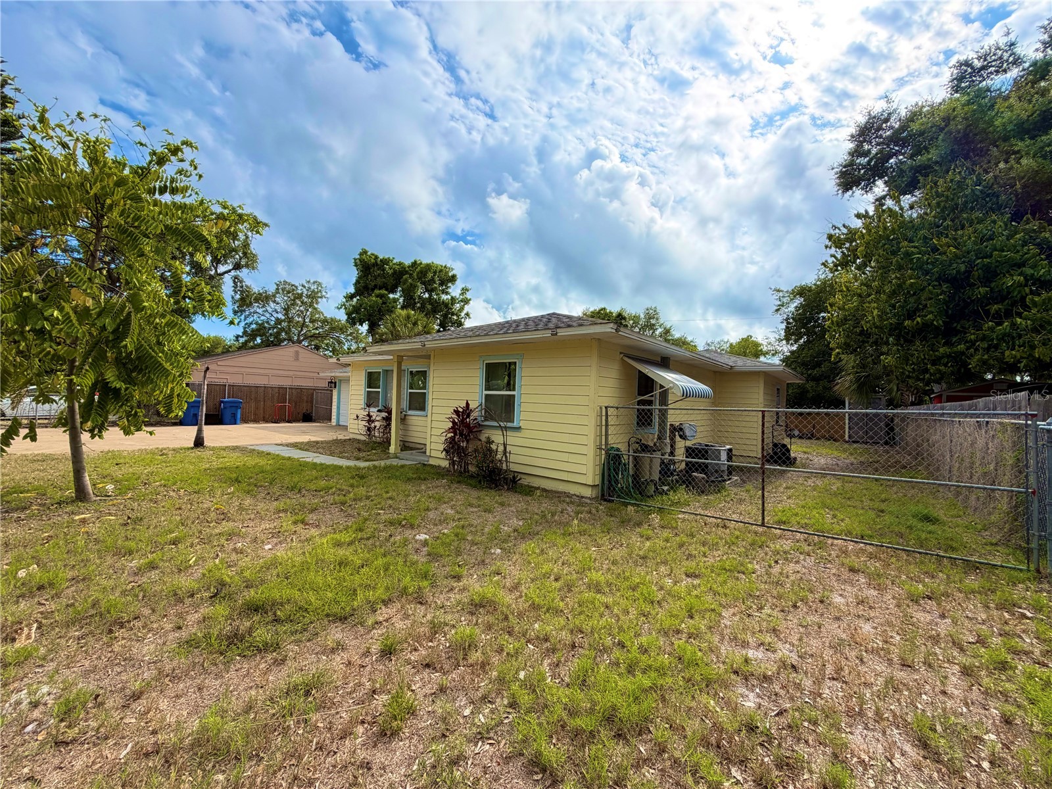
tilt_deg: +1.1
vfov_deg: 85.7
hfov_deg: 102.1
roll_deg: -2.5
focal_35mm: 14
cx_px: 526
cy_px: 394
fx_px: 425
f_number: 2.2
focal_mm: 2.22
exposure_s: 1/709
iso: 40
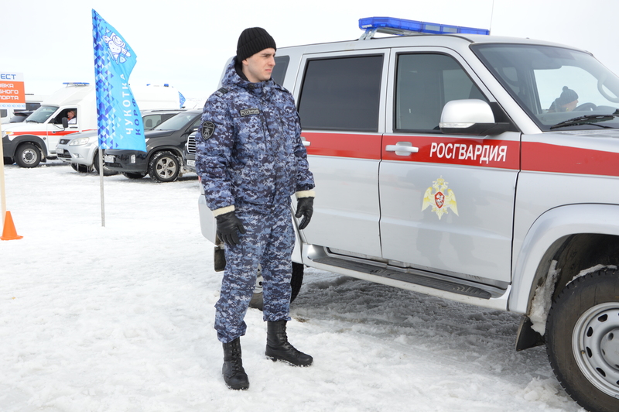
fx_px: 773
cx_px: 310
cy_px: 206
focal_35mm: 45
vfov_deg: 29.8
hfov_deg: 43.6
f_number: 9
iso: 100
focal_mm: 30
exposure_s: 1/320
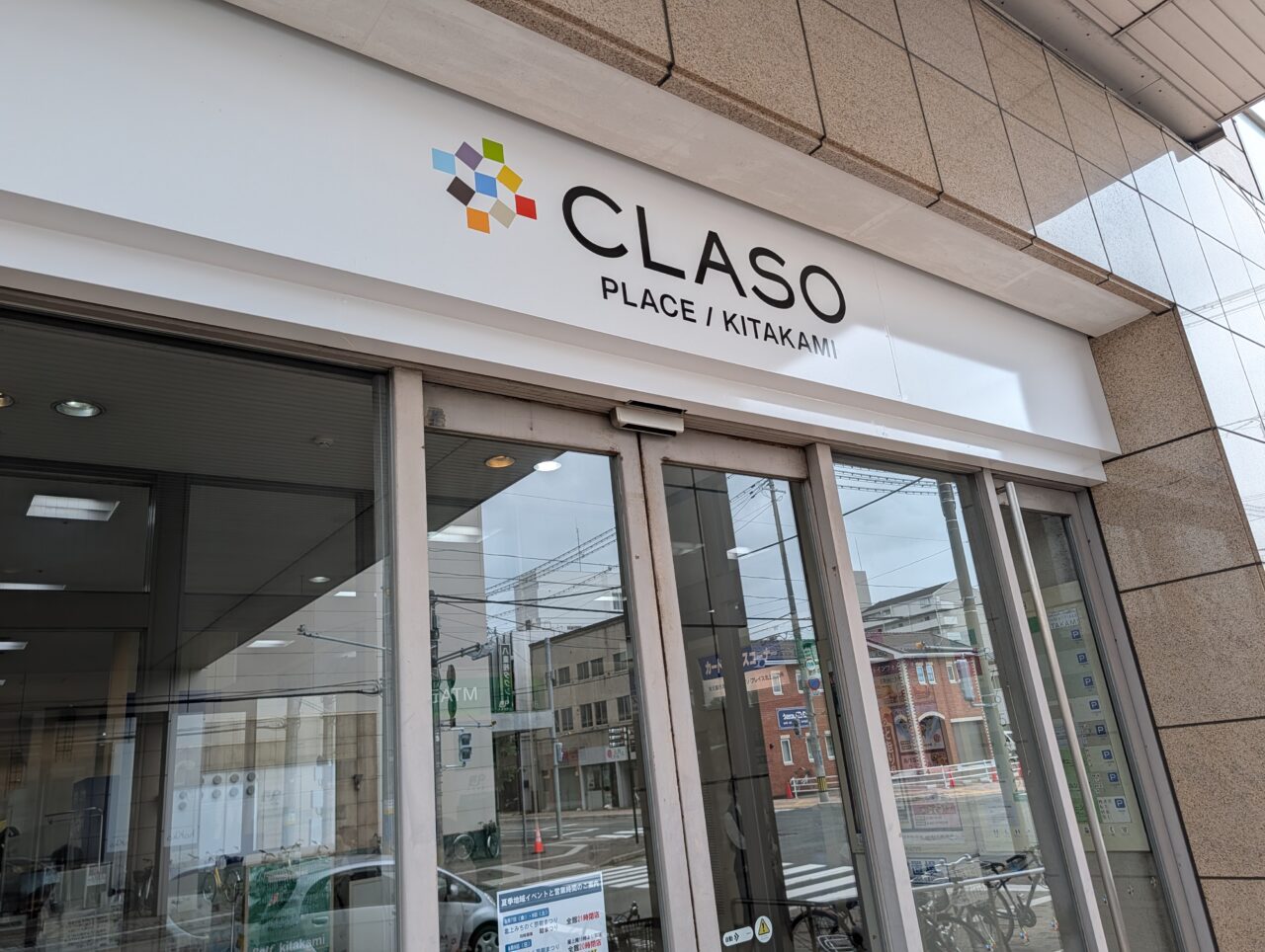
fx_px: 878
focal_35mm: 24
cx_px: 632
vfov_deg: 56.9
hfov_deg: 71.5
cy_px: 476
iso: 37
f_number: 1.68
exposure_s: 1/352
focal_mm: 6.9
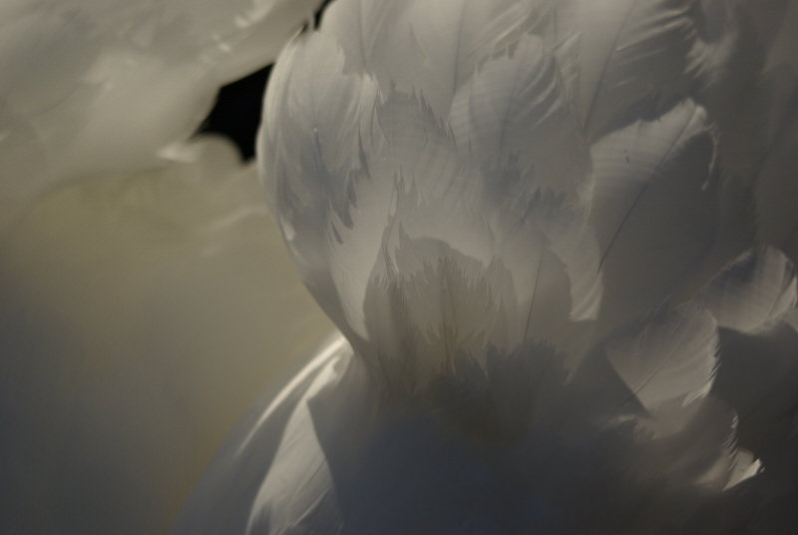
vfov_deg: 5.1
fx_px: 5994
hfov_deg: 7.6
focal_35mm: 270
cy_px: 268
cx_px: 399
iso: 200
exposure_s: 1/2000
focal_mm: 180
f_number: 5
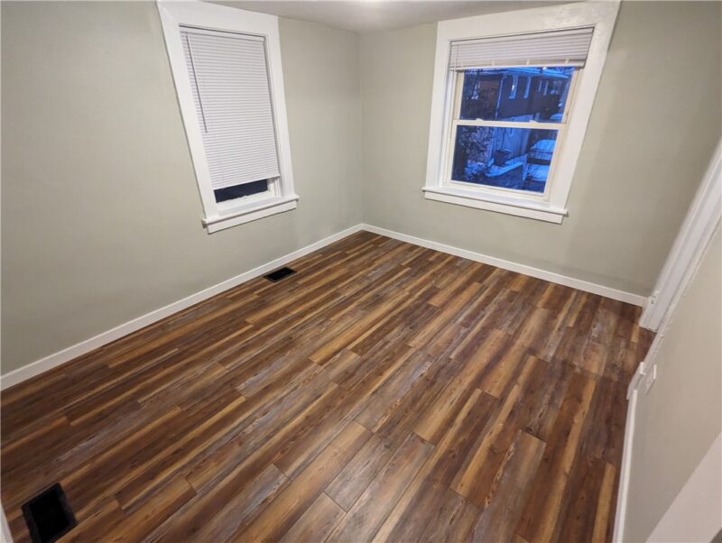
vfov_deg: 78.2
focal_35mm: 16
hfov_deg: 94.4
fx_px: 334
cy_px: 272
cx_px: 361
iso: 757
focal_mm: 2.35
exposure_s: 1/25.6
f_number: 2.2
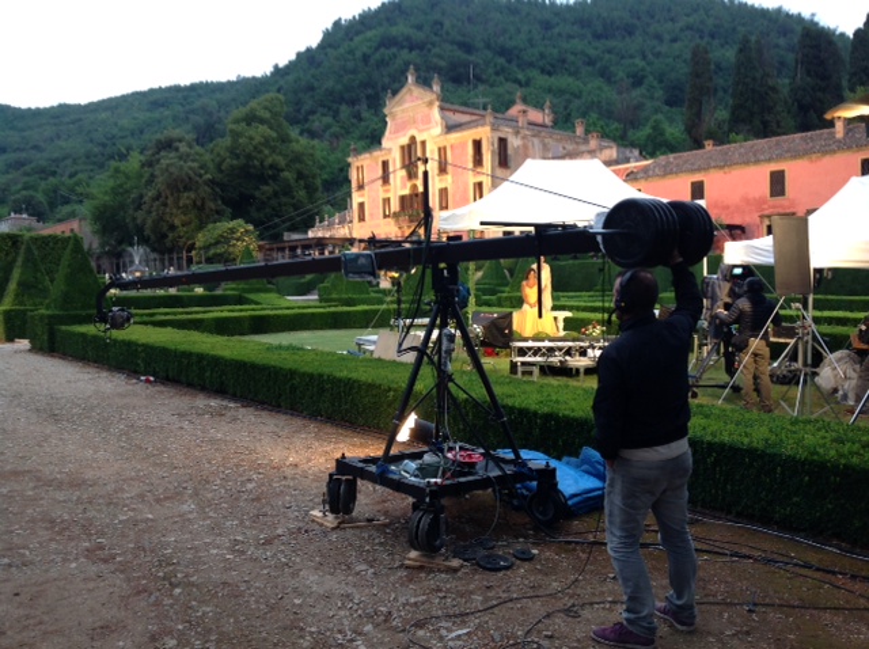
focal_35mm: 35
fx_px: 877
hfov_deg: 52.7
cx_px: 434
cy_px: 324
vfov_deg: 40.6
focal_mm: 4.28
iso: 64
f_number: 2.4
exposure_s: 1/24
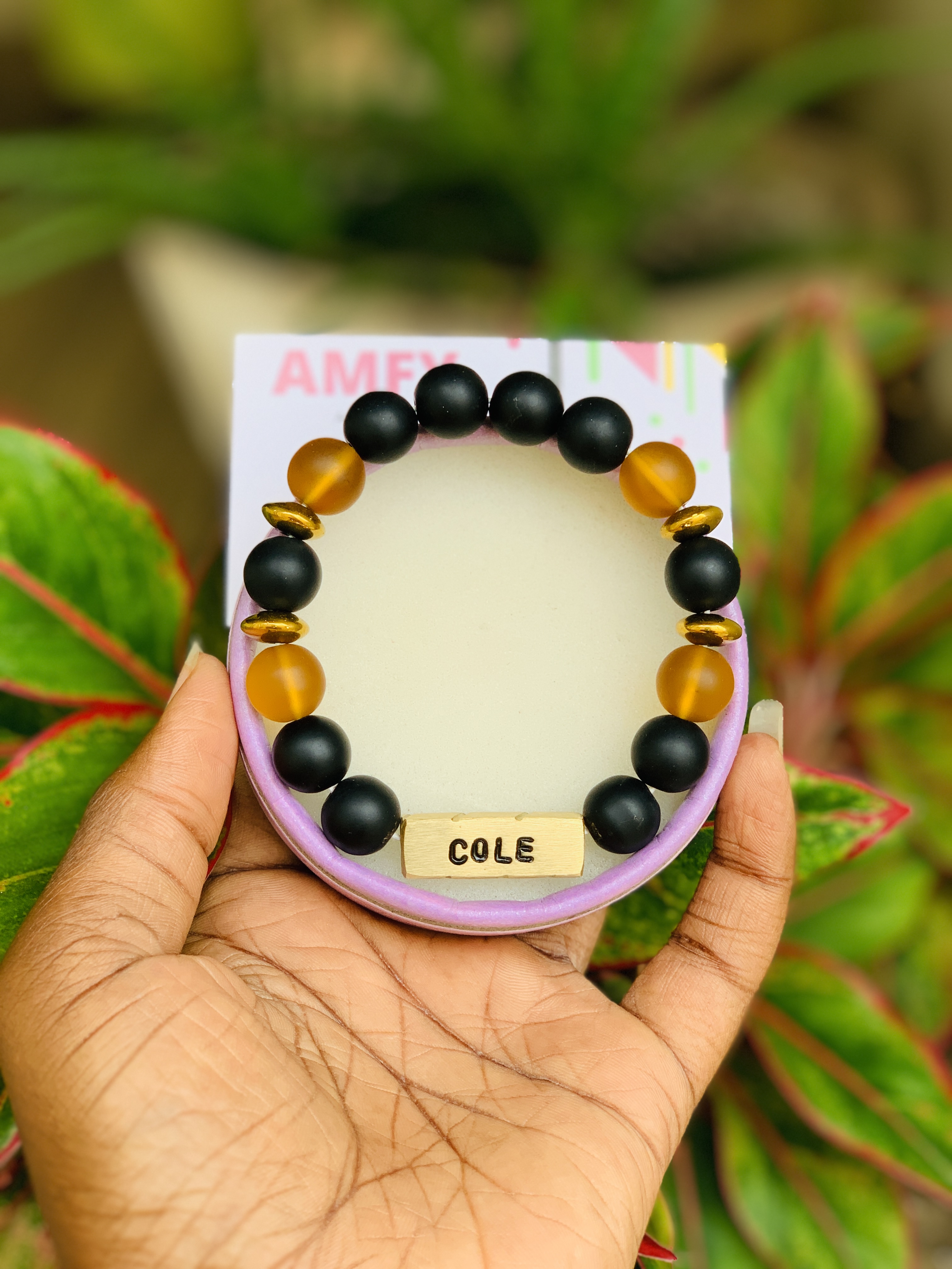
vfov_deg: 36.8
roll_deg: -2.3
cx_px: 476
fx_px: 1907
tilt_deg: -28.4
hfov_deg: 28.0
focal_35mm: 52
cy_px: 634
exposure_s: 1/122
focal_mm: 6
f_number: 2.4
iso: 32
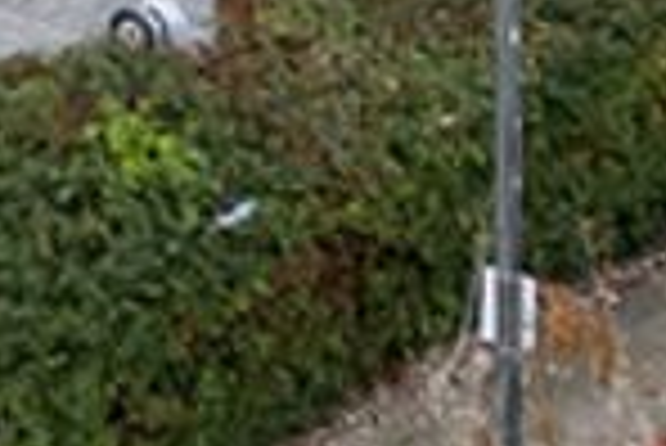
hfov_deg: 9.9
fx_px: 3463
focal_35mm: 187
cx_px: -832
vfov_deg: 6.5
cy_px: -1056
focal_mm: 6.72
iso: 100
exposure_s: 1/1000
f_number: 1.7
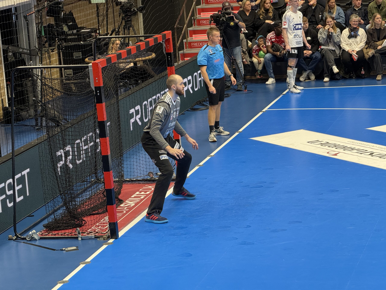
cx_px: 193
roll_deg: +3.5
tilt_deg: -10.4
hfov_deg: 16.4
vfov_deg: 12.3
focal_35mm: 120
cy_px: 145
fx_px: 1338
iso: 250
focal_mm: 15.66
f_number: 2.8
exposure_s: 1/66
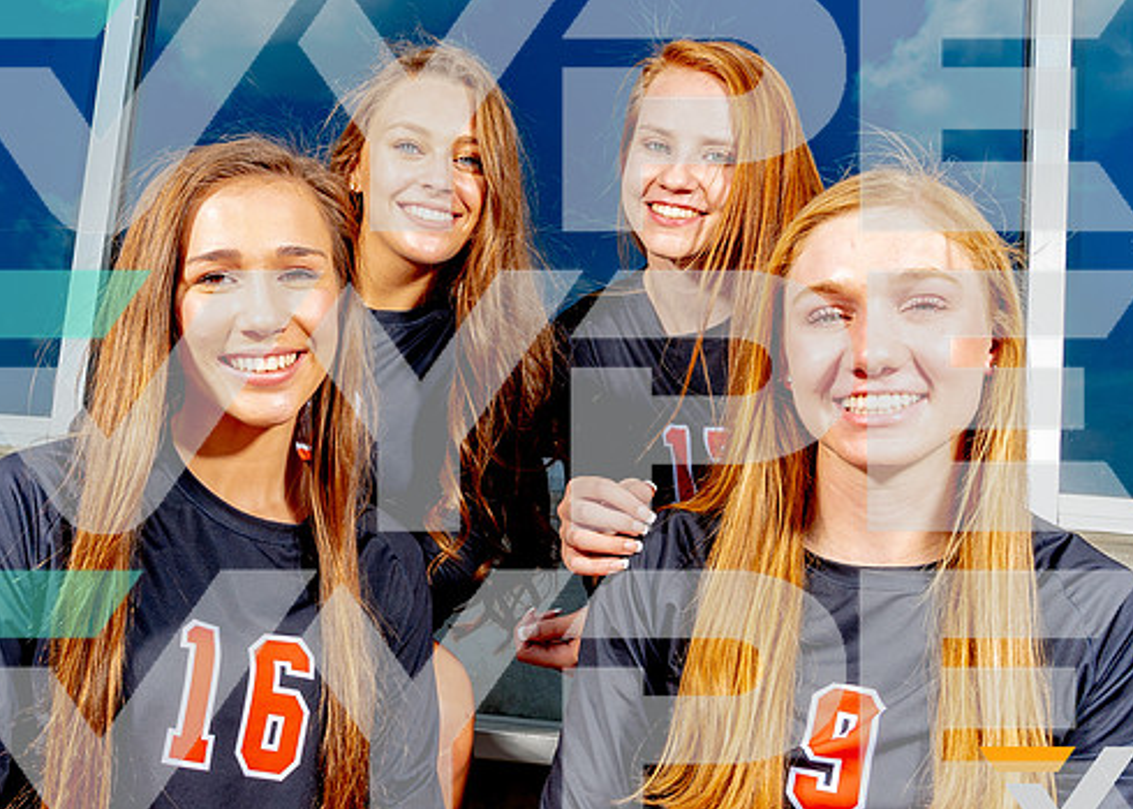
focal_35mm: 41
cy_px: 423
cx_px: 440
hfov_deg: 46.2
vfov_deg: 34.1
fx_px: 1319
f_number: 11
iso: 100
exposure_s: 1/125
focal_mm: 24
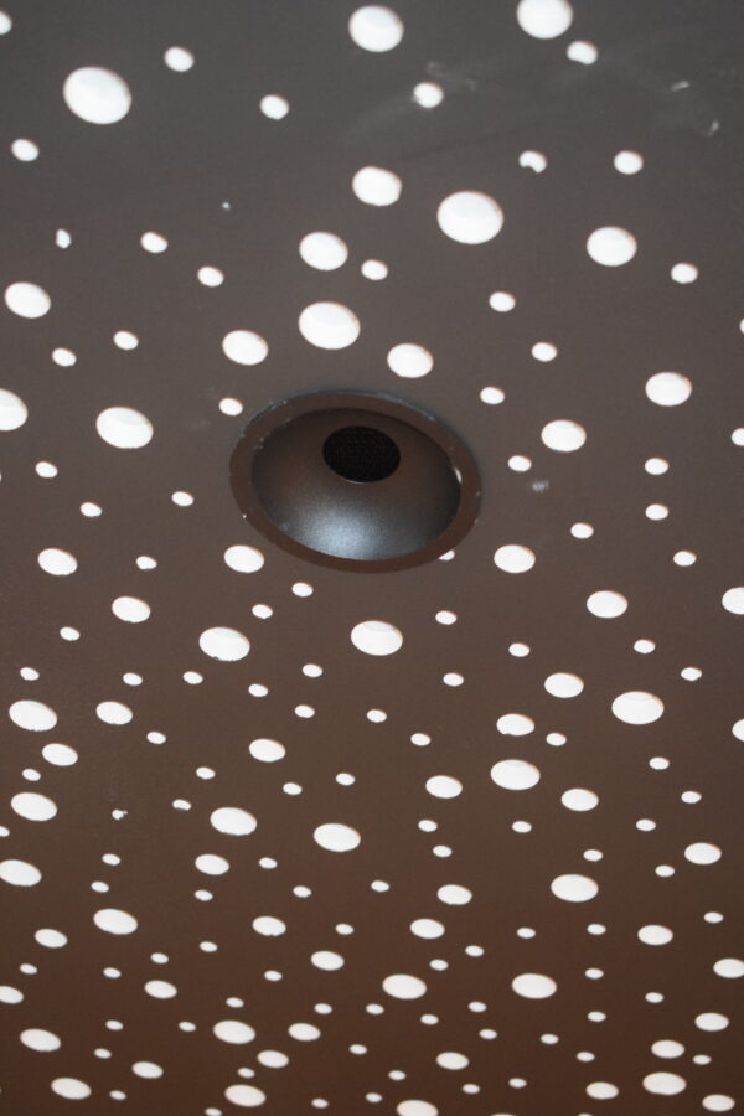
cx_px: 372
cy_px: 558
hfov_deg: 18.9
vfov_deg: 28.1
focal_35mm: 72
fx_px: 2232
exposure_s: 1/30
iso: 3200
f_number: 5.3
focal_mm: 48
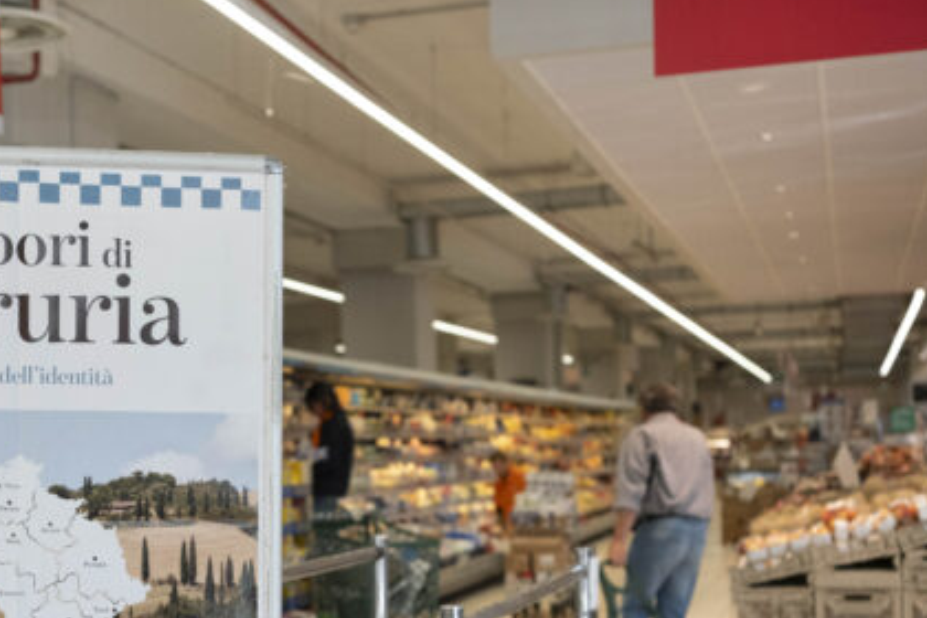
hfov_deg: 34.4
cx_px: 366
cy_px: 494
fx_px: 1493
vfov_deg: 23.0
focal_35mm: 58
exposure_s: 1/2400
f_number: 1.8
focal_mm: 23
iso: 1000
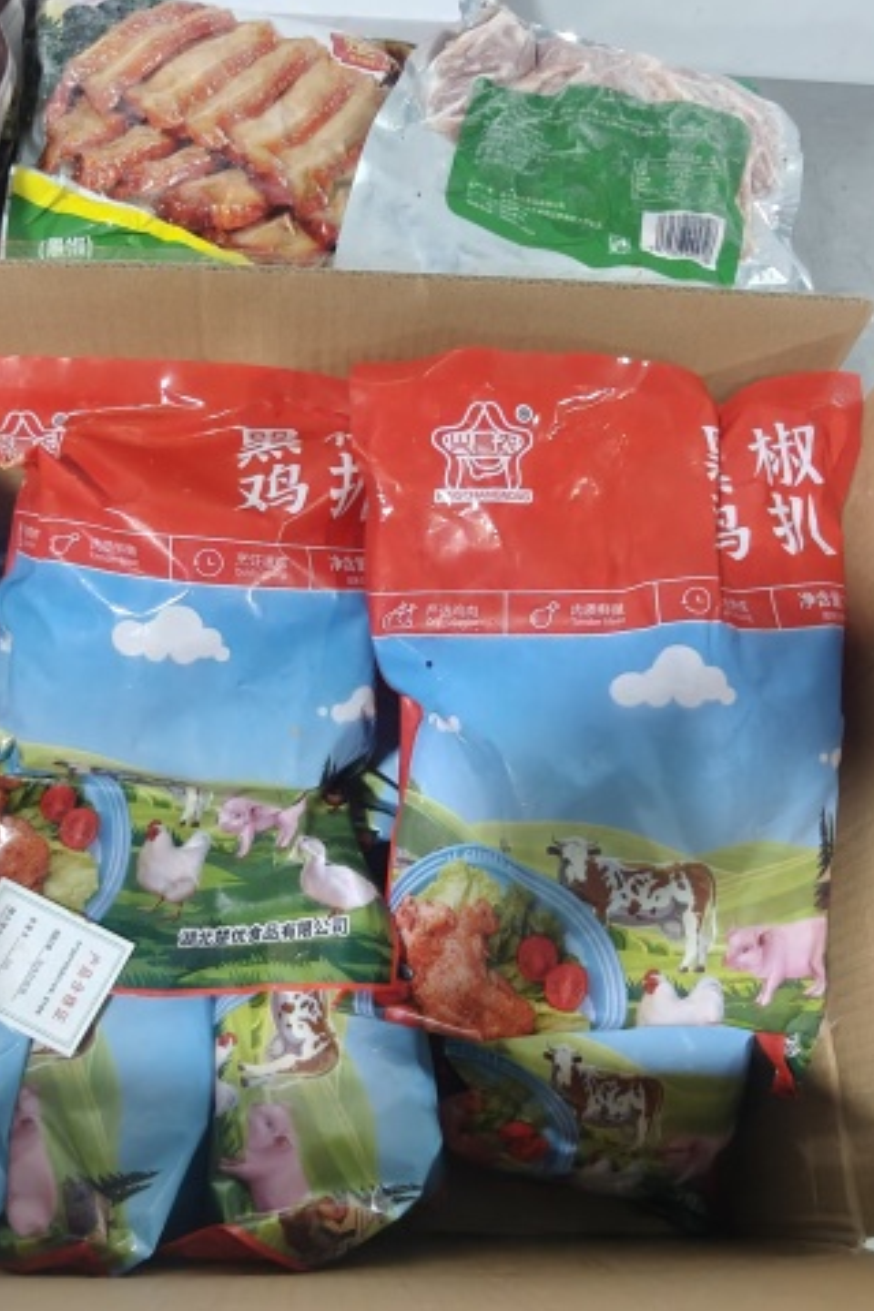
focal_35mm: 26
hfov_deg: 49.4
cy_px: 699
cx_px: 369
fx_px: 947
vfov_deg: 69.3
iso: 10000
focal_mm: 2.3
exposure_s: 1/63
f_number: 2
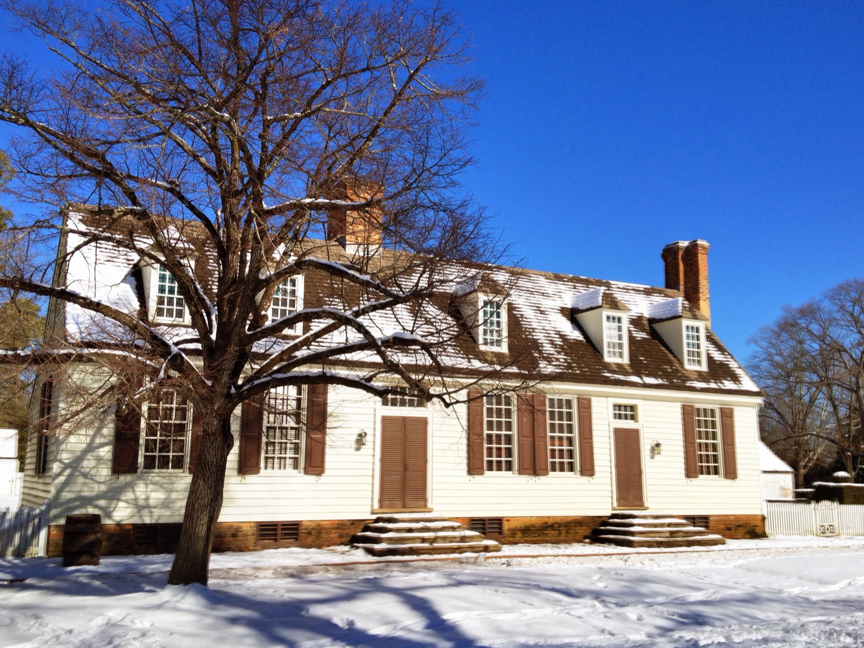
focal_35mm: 35
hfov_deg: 52.6
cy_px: 324
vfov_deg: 40.7
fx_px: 873
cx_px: 432
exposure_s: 1/4255
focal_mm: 4.28
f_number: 2.4
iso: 50
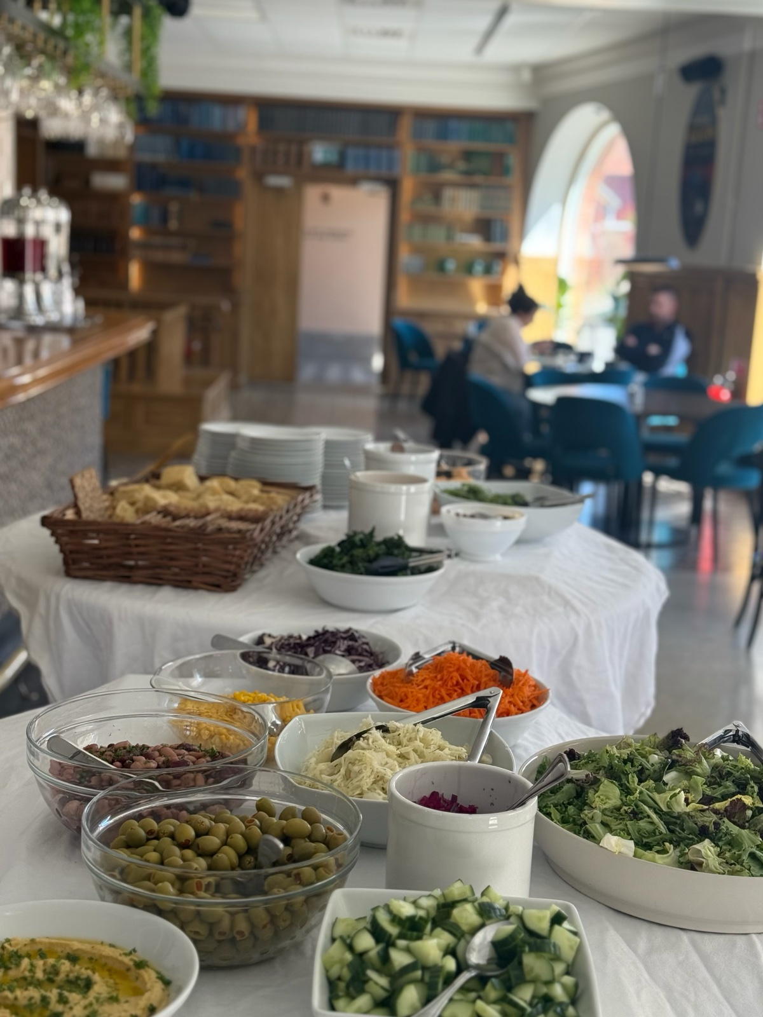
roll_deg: -3.2
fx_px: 1411
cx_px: 382
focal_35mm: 48
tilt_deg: -9.2
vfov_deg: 39.7
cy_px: 508
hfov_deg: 30.3
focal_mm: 6.76
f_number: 1.78
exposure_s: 1/277
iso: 100
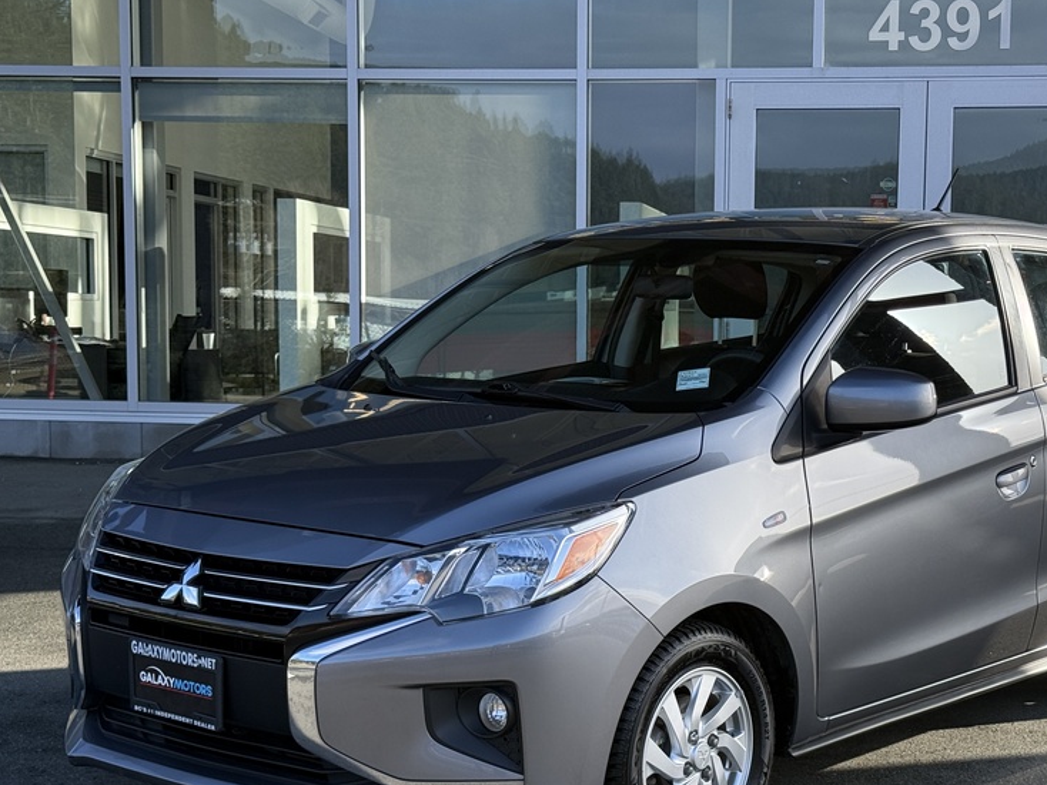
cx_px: 656
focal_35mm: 67
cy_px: 508
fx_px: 2026
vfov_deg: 21.9
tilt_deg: -5.6
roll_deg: -0.7
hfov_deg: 28.9
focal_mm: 6.76
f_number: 1.78
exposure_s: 1/1543
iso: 64
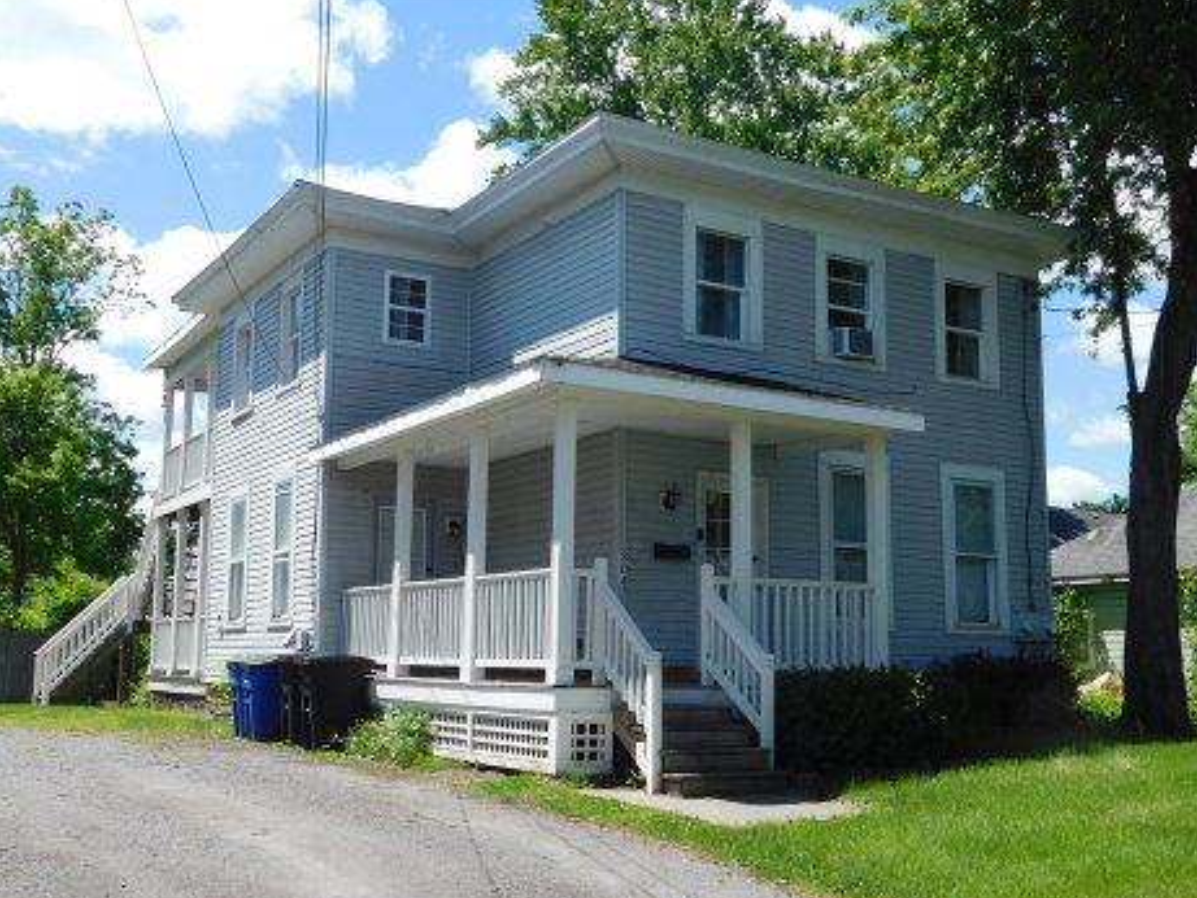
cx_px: 618
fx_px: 1384
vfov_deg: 36.0
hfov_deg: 46.8
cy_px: 480
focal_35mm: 40
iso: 125
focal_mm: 6.3
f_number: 3.5
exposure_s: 1/800
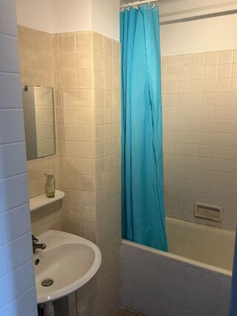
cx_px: 118
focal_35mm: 29
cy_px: 158
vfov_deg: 61.7
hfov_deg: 48.2
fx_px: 265
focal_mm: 3
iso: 100
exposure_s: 1/50
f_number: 1.8
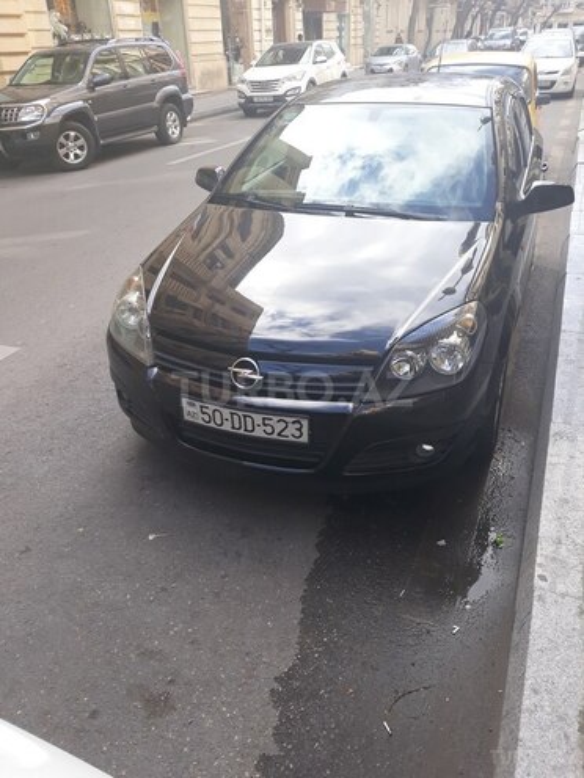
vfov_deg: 65.3
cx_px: 292
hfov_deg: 51.4
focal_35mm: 27
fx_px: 607
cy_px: 389
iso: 40
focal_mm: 3.71
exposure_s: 1/188
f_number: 1.7
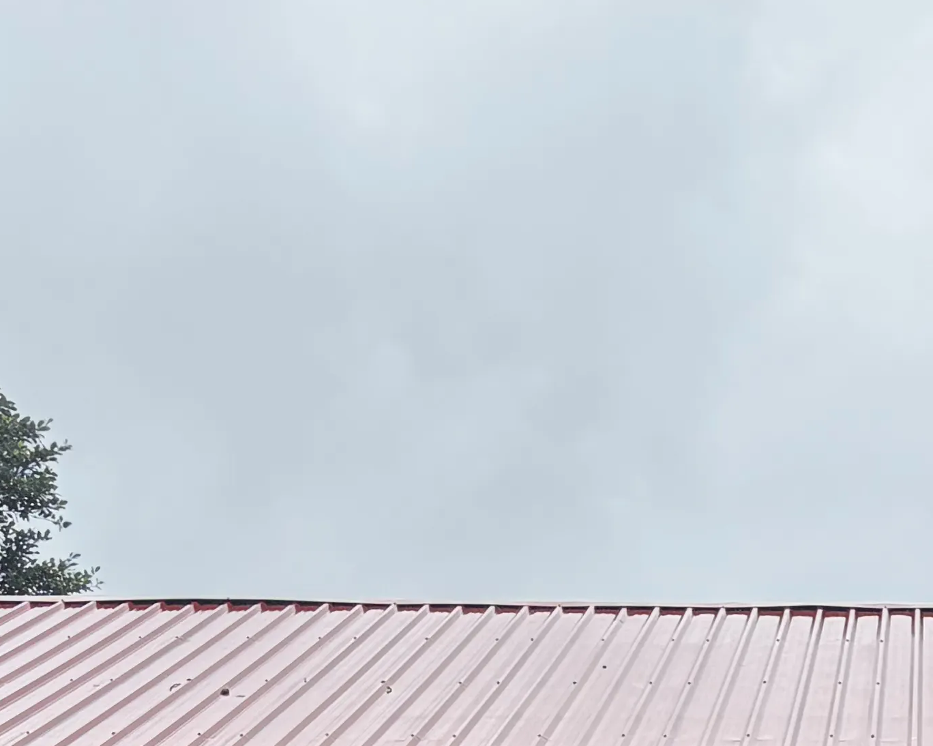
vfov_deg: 13.9
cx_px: 985
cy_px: 1019
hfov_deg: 17.6
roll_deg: +0.6
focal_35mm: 106
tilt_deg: +4.4
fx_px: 2927
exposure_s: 1/2538
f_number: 1.6
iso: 50
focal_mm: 5.96
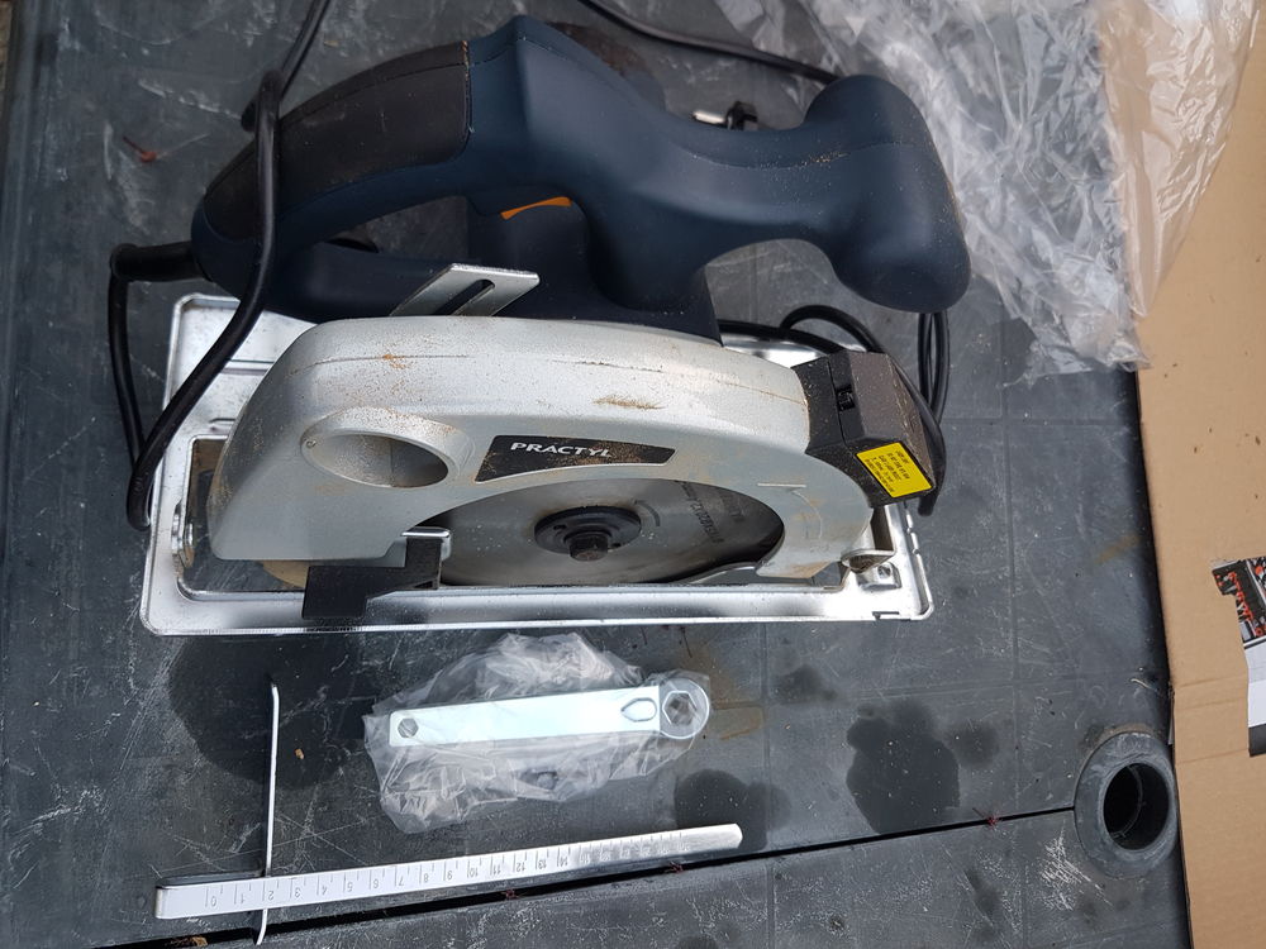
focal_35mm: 26
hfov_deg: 67.3
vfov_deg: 53.1
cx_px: 633
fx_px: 951
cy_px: 474
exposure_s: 1/60
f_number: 1.7
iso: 50
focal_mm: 4.2
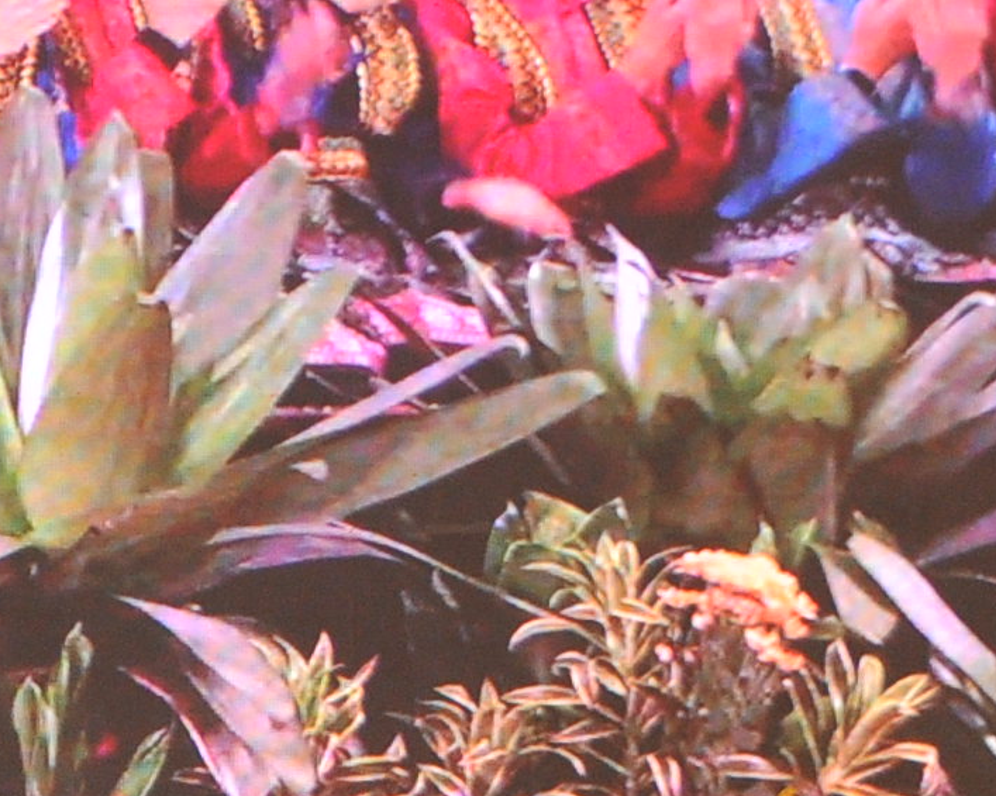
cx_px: -813
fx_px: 9429
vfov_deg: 4.8
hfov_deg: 5.9
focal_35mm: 320
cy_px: 456
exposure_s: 1/100
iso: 640
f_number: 2.8
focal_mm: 50
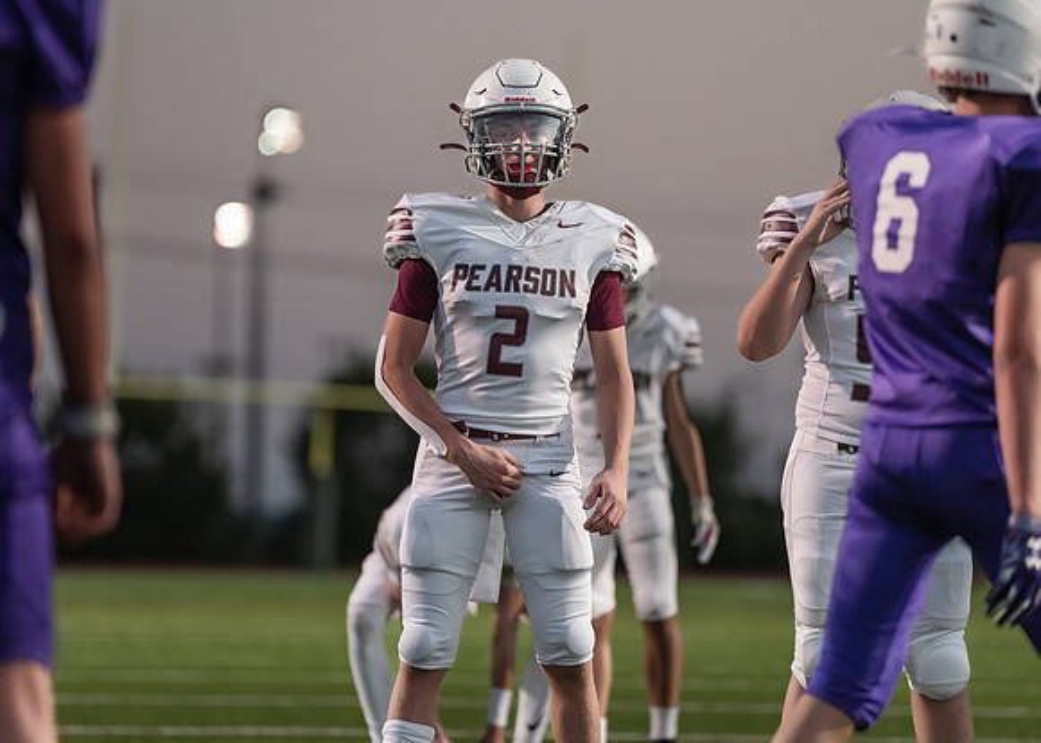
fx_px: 6867
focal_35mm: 232
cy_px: 341
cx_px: 500
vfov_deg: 6.2
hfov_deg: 8.7
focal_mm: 200
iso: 3200
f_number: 2.8
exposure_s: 1/1250
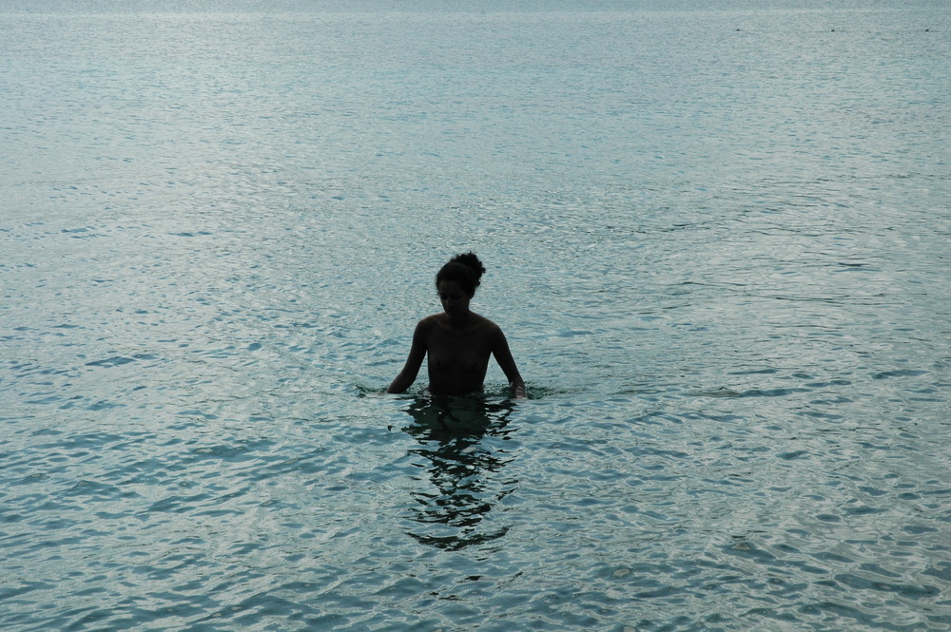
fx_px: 2217
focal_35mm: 84
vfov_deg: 16.2
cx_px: 476
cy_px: 316
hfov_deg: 24.2
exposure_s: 1/640
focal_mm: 56
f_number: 13
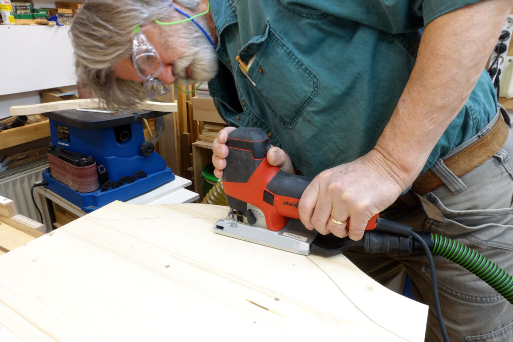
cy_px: 171
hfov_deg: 73.7
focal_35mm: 24
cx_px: 256
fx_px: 342
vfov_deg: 53.1
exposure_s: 1/1.25
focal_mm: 8.8
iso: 125
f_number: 11
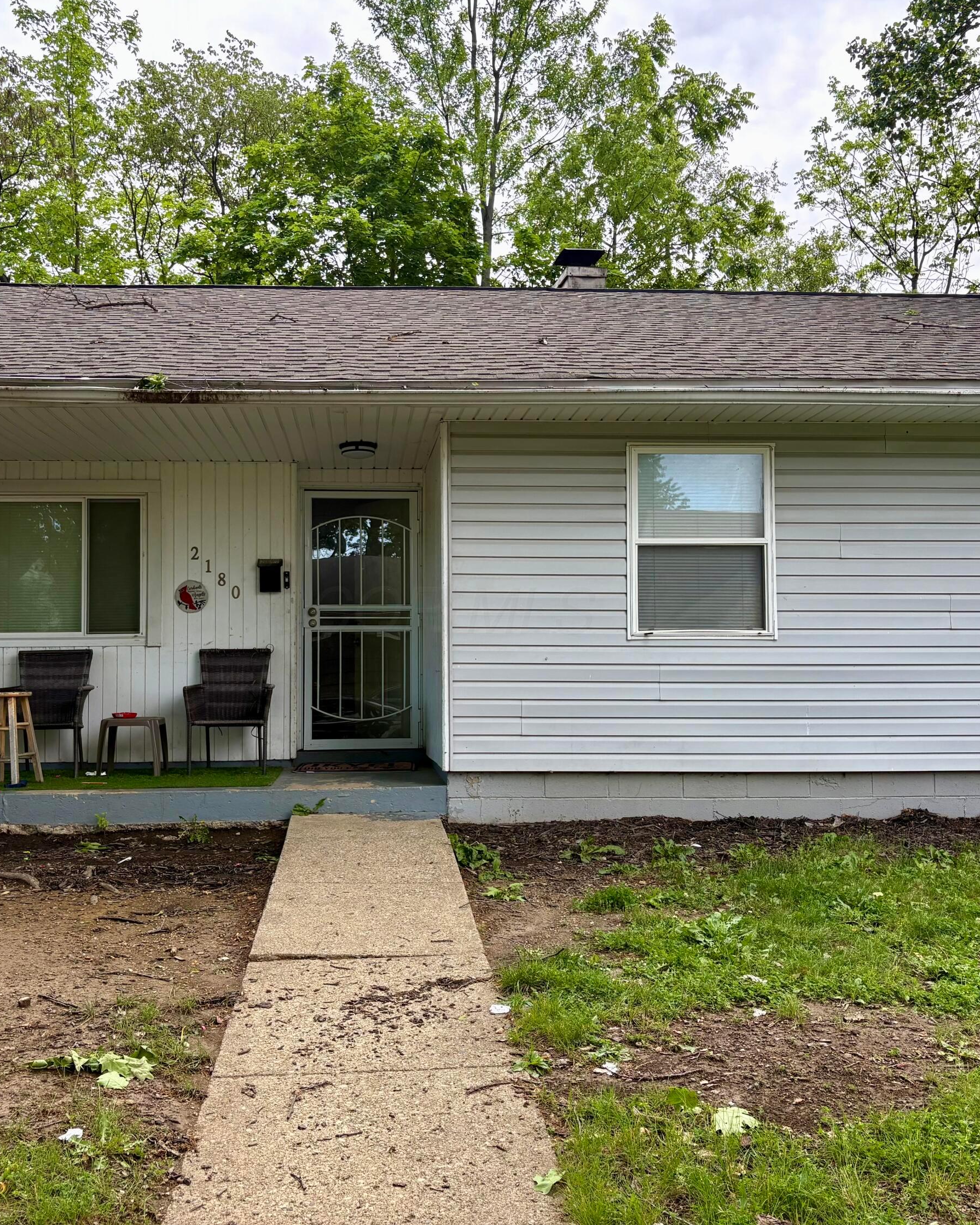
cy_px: 610
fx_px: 1233
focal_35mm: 34
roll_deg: +0.6
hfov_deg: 43.3
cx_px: 430
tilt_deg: +3.5
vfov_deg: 52.8
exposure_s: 1/478
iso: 64
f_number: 1.6
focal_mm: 5.96
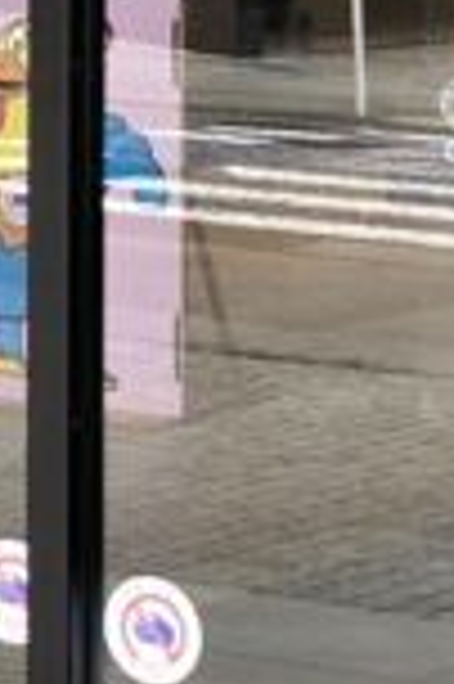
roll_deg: +0.0
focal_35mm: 196
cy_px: 9
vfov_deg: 10.4
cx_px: -508
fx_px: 3716
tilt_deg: -4.1
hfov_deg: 6.7
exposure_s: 1/30
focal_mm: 3.99
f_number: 1.8
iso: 32
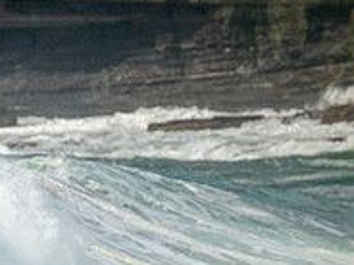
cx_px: -202
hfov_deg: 0.8
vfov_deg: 0.6
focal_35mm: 2426
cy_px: 306
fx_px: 24809
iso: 800
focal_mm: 800
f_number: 11
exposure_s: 1/2500
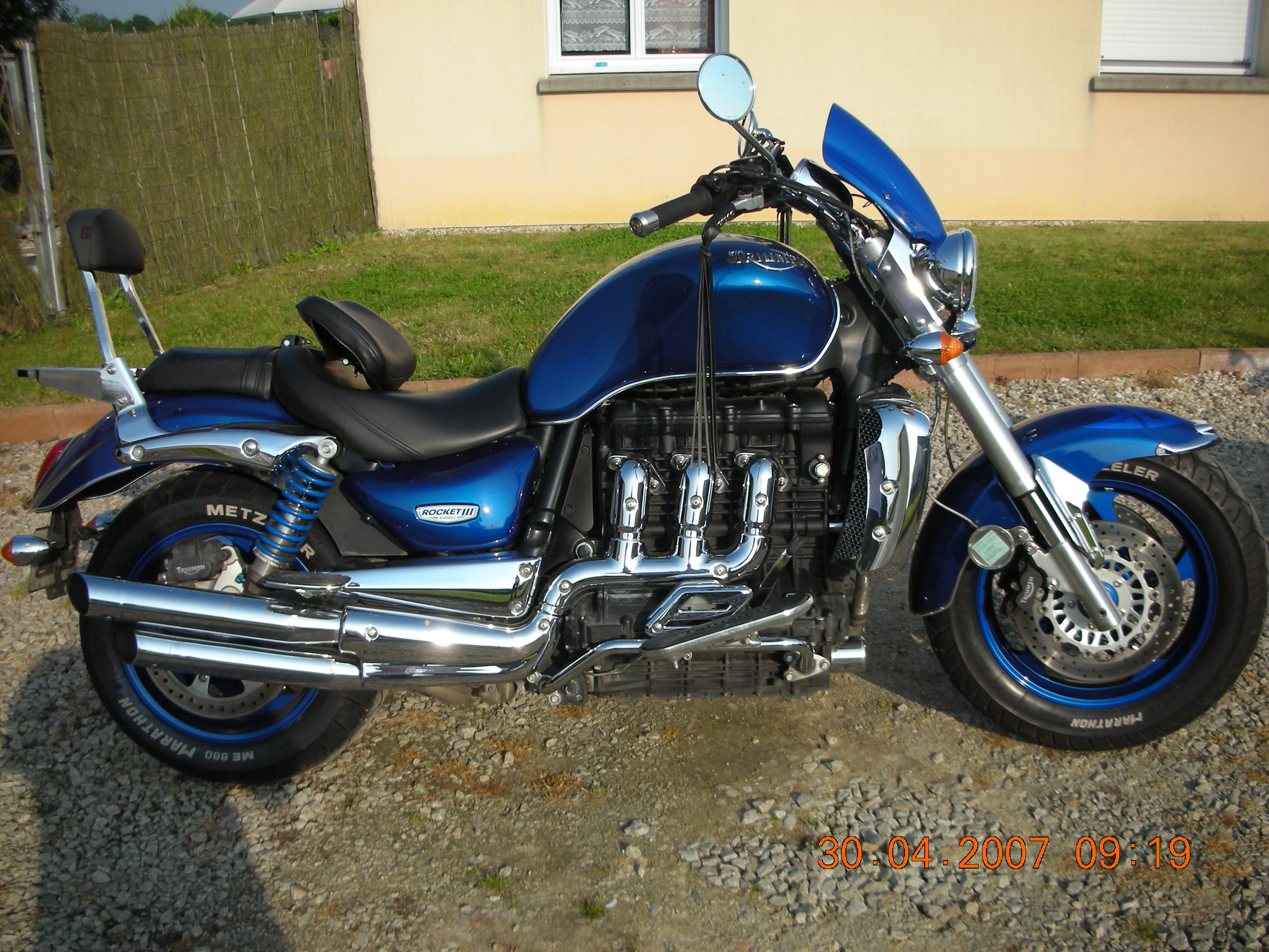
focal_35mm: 35
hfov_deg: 52.6
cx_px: 634
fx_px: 1283
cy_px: 476
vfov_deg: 40.7
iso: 50
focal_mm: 5.8
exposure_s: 1/84
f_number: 8.5
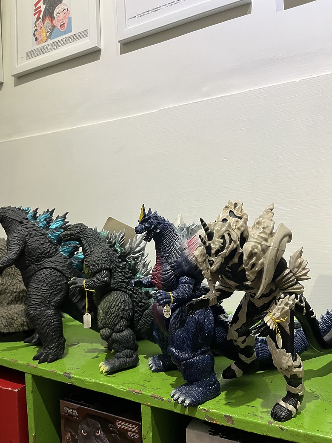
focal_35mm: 26
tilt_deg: +1.2
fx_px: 332
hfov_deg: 53.1
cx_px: 166
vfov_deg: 67.3
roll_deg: +0.5
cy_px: 222
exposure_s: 1/60
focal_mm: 5.1
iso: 125
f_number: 1.6
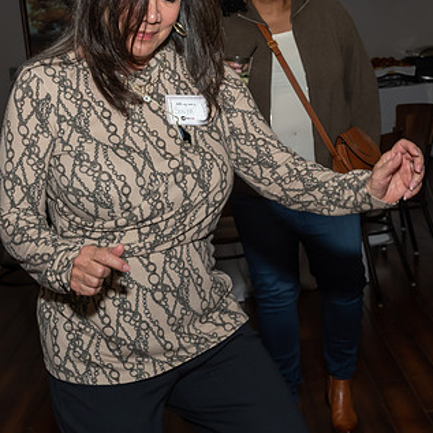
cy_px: 156
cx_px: 184
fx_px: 1104
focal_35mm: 78
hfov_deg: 22.2
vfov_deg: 22.1
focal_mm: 26
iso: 500
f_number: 8
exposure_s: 1/250
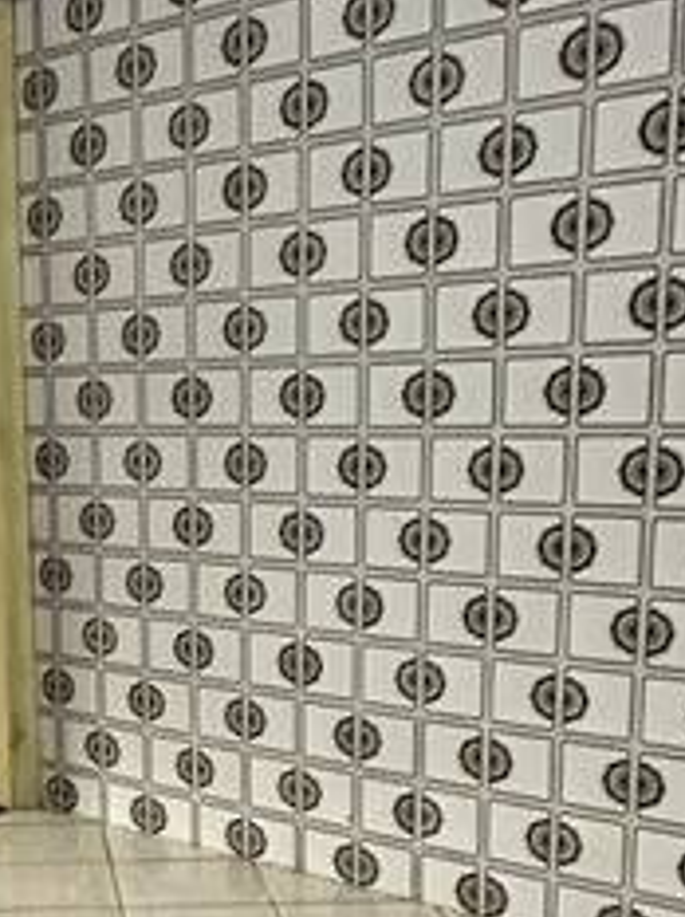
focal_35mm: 65
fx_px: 1720
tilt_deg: -15.0
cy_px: 791
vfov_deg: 28.9
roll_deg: +5.2
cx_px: -409
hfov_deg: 19.1
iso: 800
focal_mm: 2.22
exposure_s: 1/60
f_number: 2.2
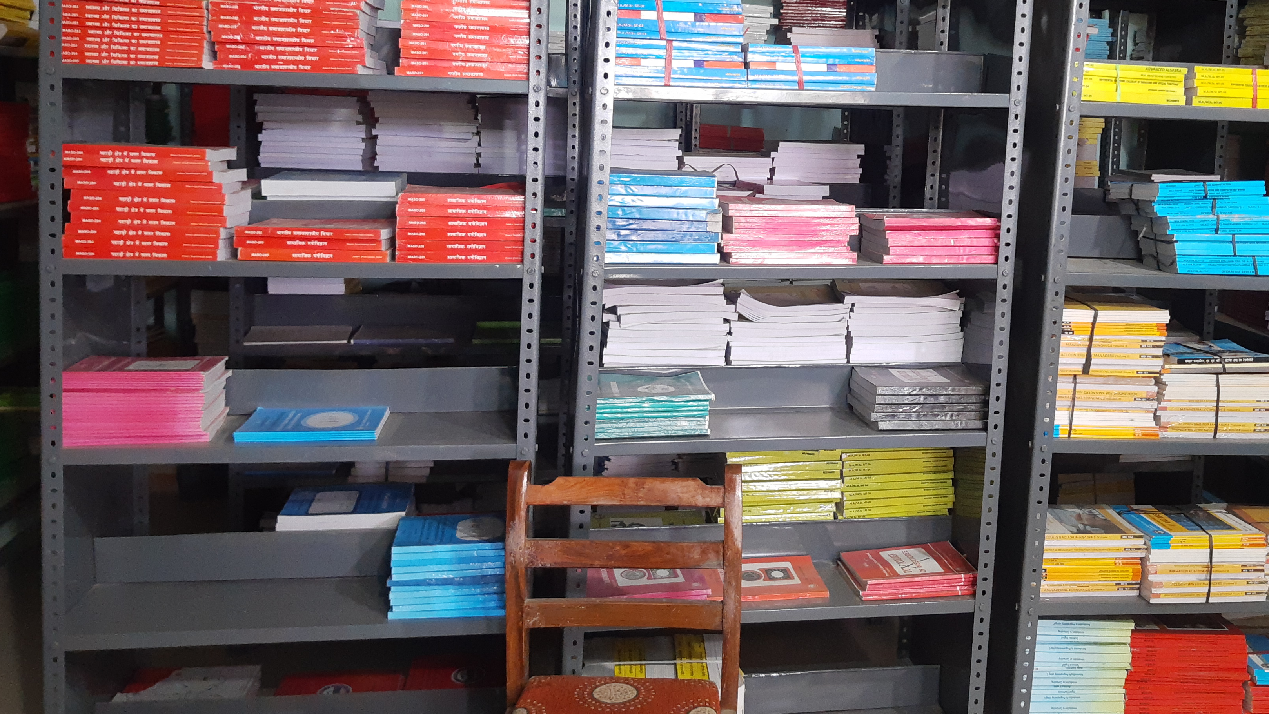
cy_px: 214
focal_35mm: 35
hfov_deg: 56.1
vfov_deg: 33.3
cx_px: 779
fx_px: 1178
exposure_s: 1/50
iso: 191
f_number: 1.7
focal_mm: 4.75
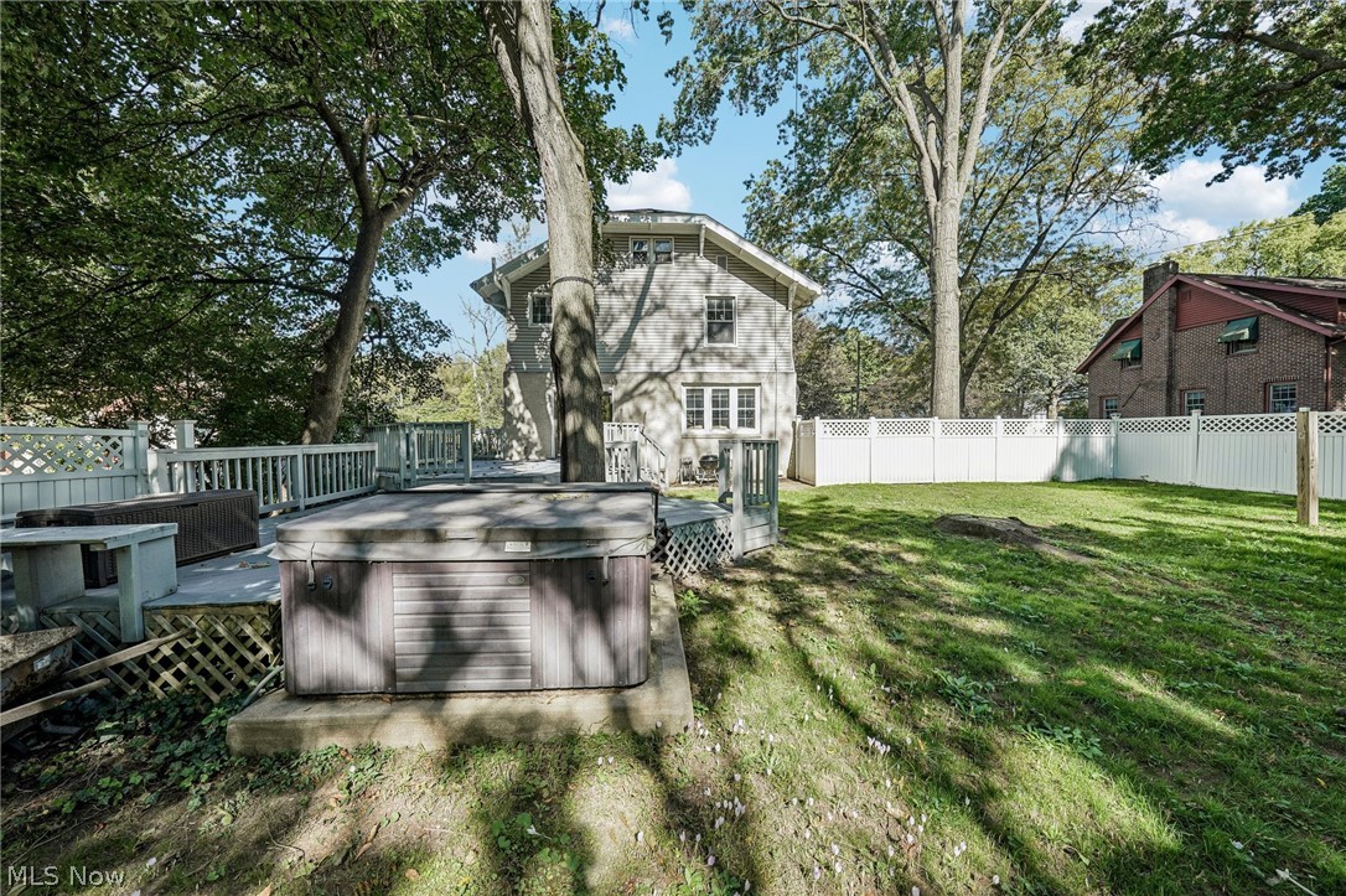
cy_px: 448
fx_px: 448
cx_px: 673
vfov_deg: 89.9
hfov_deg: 112.6
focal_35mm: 12
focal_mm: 12
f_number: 8
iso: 100
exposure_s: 1/100
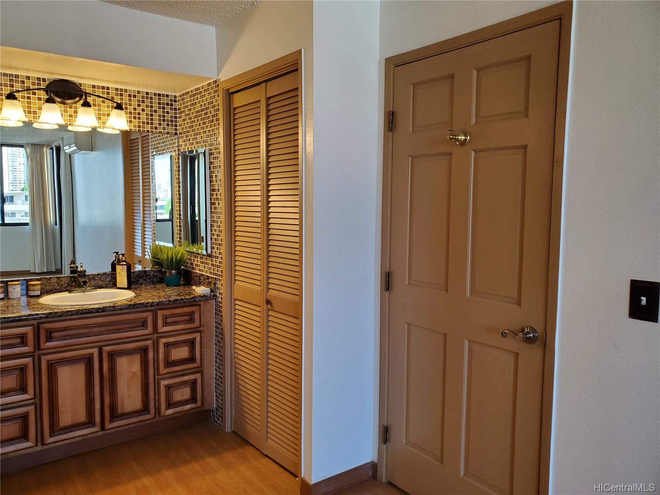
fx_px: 496
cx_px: 330
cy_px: 248
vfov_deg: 53.1
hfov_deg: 67.3
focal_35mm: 26
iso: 200
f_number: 2.4
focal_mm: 4.3
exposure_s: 1/120
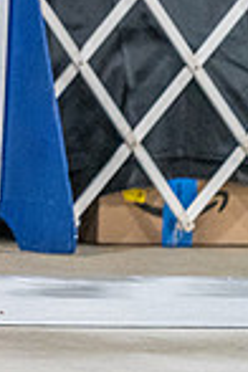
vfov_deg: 2.6
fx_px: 8152
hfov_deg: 1.7
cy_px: -72
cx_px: -354
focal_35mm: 789
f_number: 3.2
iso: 6400
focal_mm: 200
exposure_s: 1/250
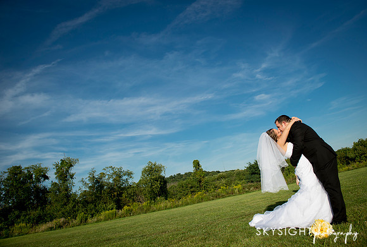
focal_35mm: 25
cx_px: 192
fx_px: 256
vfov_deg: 51.6
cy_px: 119
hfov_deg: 71.2
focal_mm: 24
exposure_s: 1/2000
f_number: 4.5
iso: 250
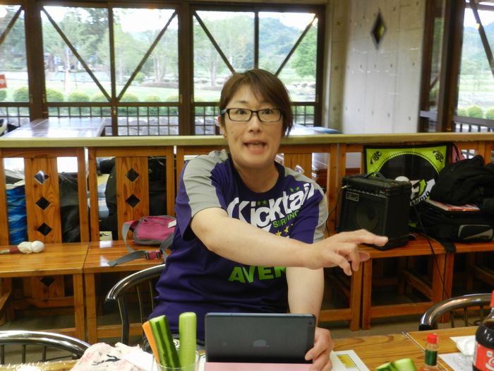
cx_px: 247
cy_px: 186
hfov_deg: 49.0
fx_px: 542
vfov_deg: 37.7
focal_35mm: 38
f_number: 4
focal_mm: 6.7
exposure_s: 1/13
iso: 400
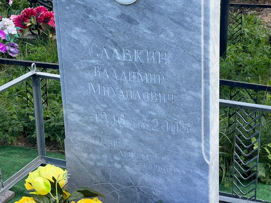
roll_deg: +1.7
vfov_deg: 19.1
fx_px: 603
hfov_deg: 25.3
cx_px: 136
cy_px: 102
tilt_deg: -21.1
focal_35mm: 77
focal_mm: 9
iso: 32
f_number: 2.8
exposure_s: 1/152
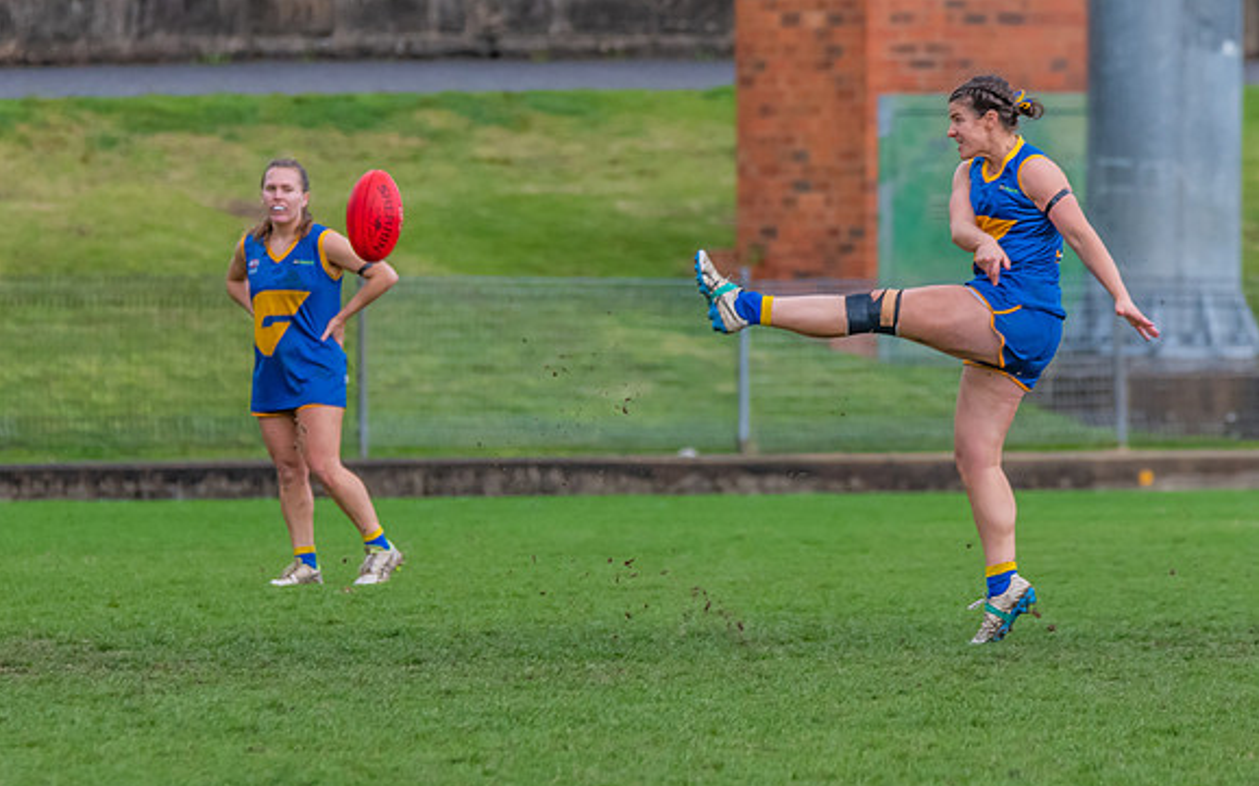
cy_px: 464
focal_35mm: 585
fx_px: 20069
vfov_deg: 2.2
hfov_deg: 3.6
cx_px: 542
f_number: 6
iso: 1600
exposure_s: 1/1250
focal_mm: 350
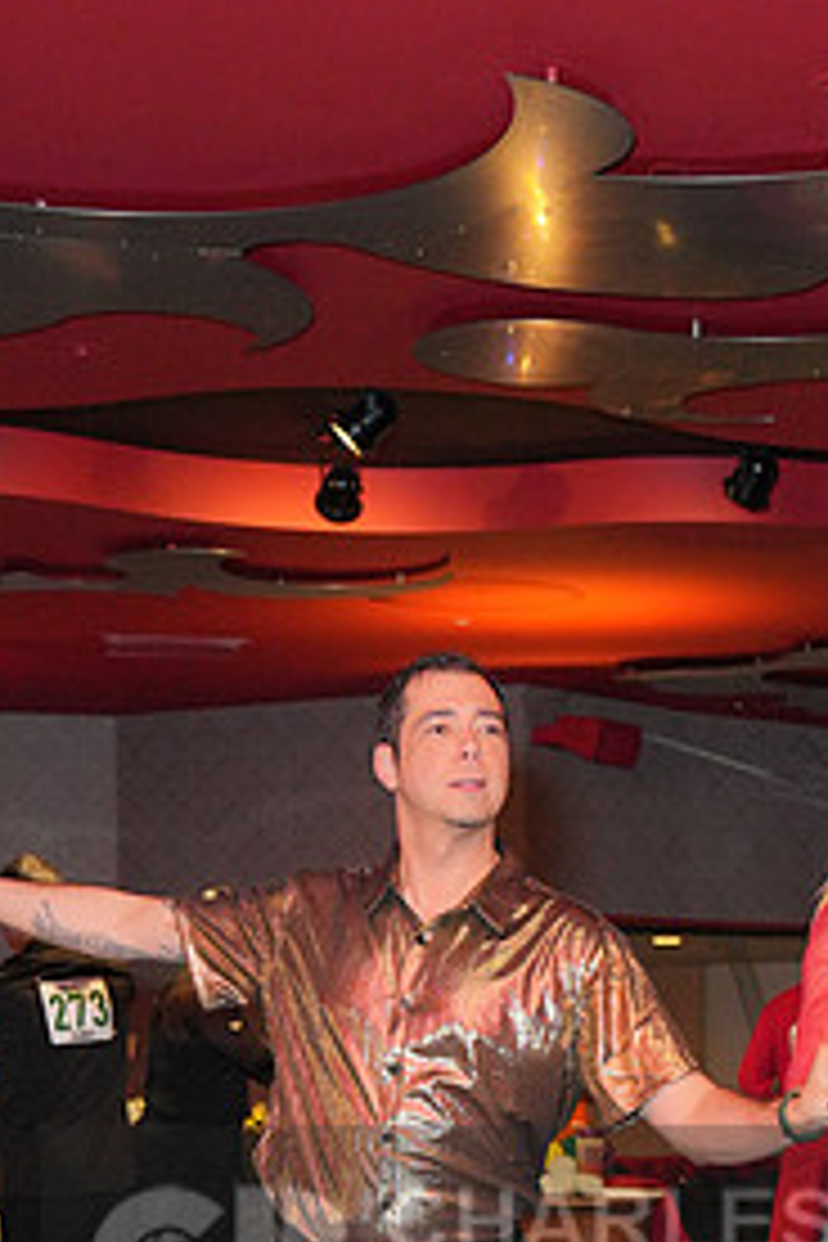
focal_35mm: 84
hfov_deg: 16.1
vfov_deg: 23.1
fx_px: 2898
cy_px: 1278
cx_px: 664
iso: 4000
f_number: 4
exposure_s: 1/200
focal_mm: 40
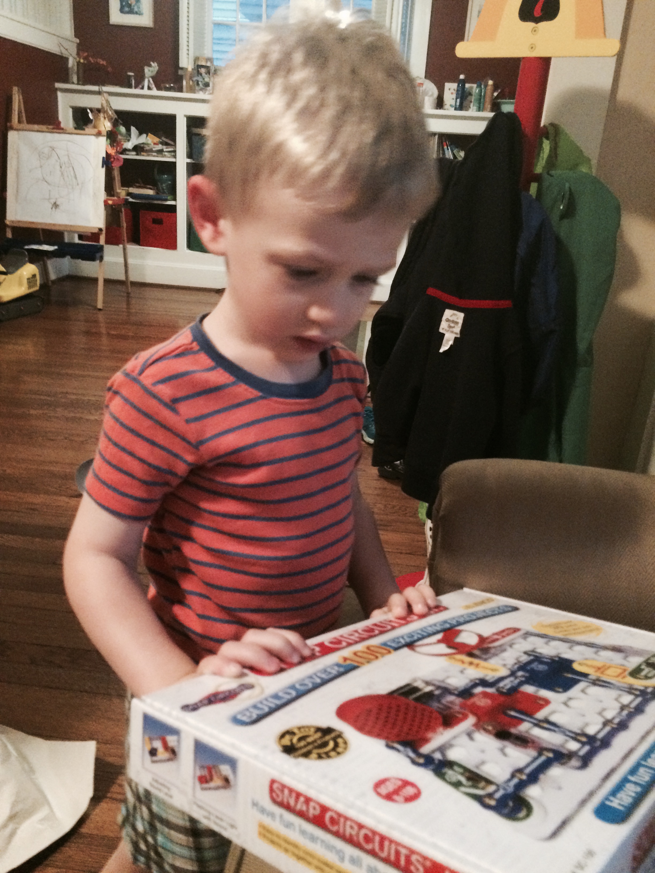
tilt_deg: -21.6
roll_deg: -2.8
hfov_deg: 48.2
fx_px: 732
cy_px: 436
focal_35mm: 29
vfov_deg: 61.7
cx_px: 328
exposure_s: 1/15
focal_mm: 4.15
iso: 400
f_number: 2.2
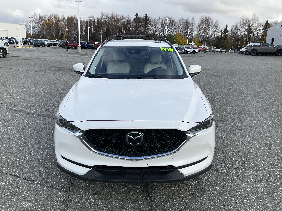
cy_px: 106
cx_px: 141
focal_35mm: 29
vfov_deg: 48.2
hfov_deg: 61.7
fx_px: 236
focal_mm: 3
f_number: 1.8
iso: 25
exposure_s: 1/962
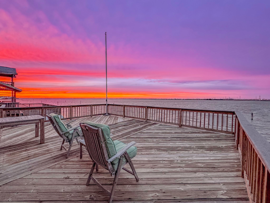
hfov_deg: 102.1
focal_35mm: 14
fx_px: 109
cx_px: 135
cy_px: 102
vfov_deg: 85.7
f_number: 2.2
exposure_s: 1/60
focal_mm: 2.22
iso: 400
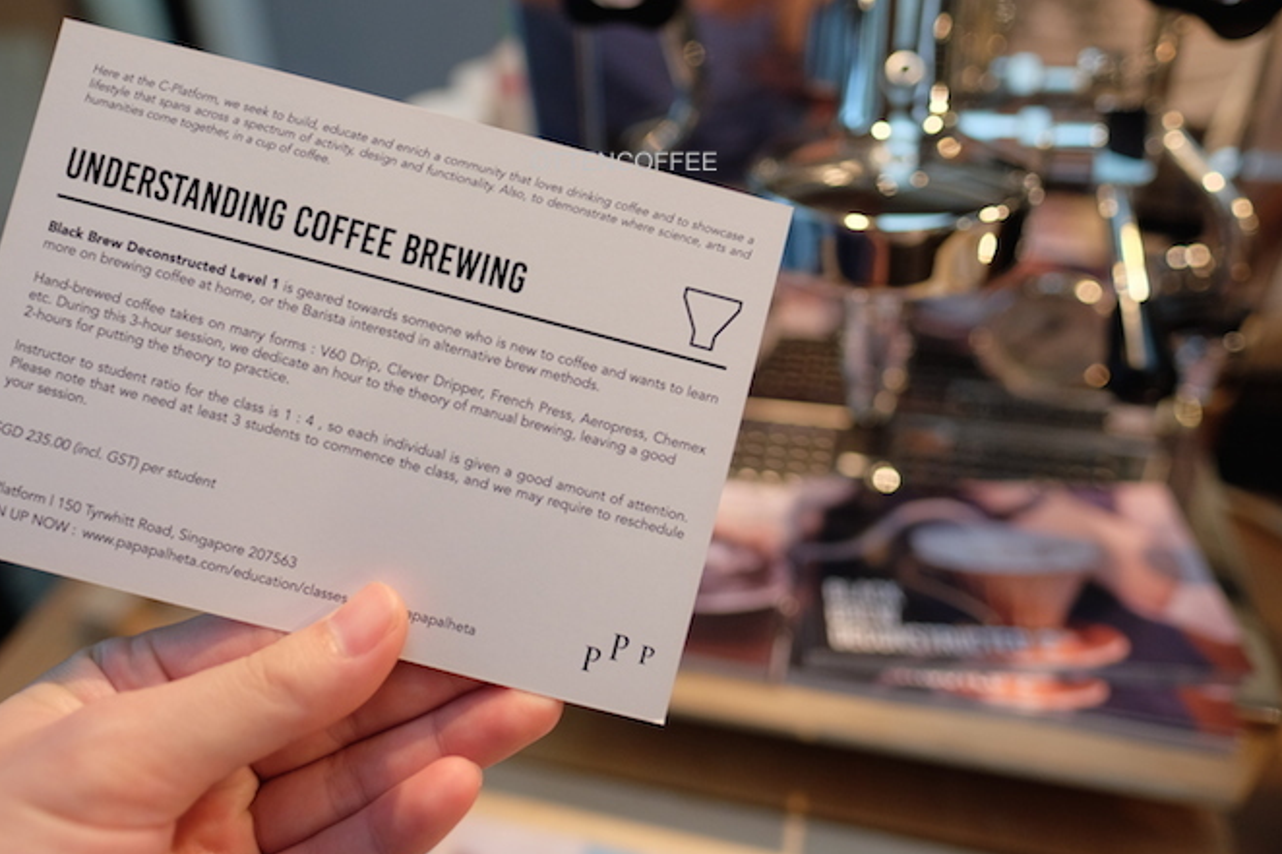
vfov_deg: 44.9
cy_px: 384
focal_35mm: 29
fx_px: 1032
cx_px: 552
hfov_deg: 63.4
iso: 1000
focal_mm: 16
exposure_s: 1/100
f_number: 2
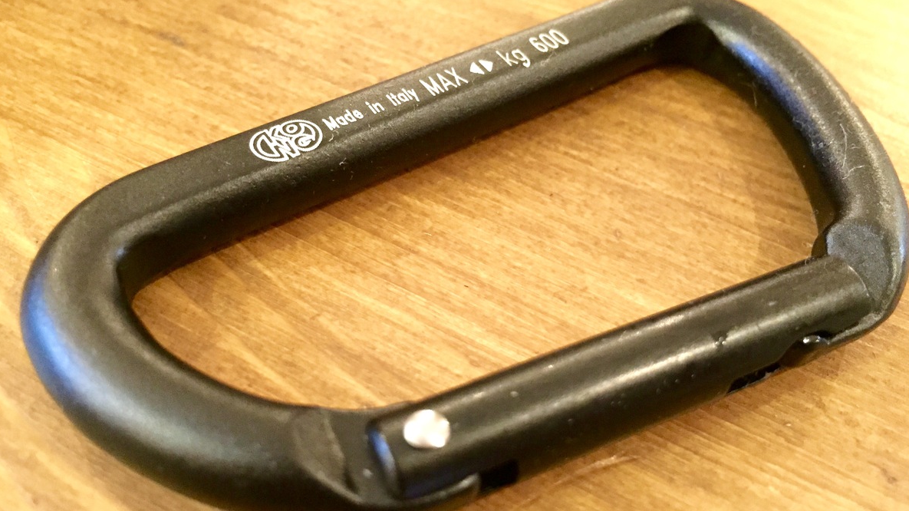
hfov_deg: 61.0
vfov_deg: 36.7
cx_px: 456
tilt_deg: -51.5
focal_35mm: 32
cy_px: 255
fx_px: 771
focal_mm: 4.15
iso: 320
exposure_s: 1/15
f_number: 2.2
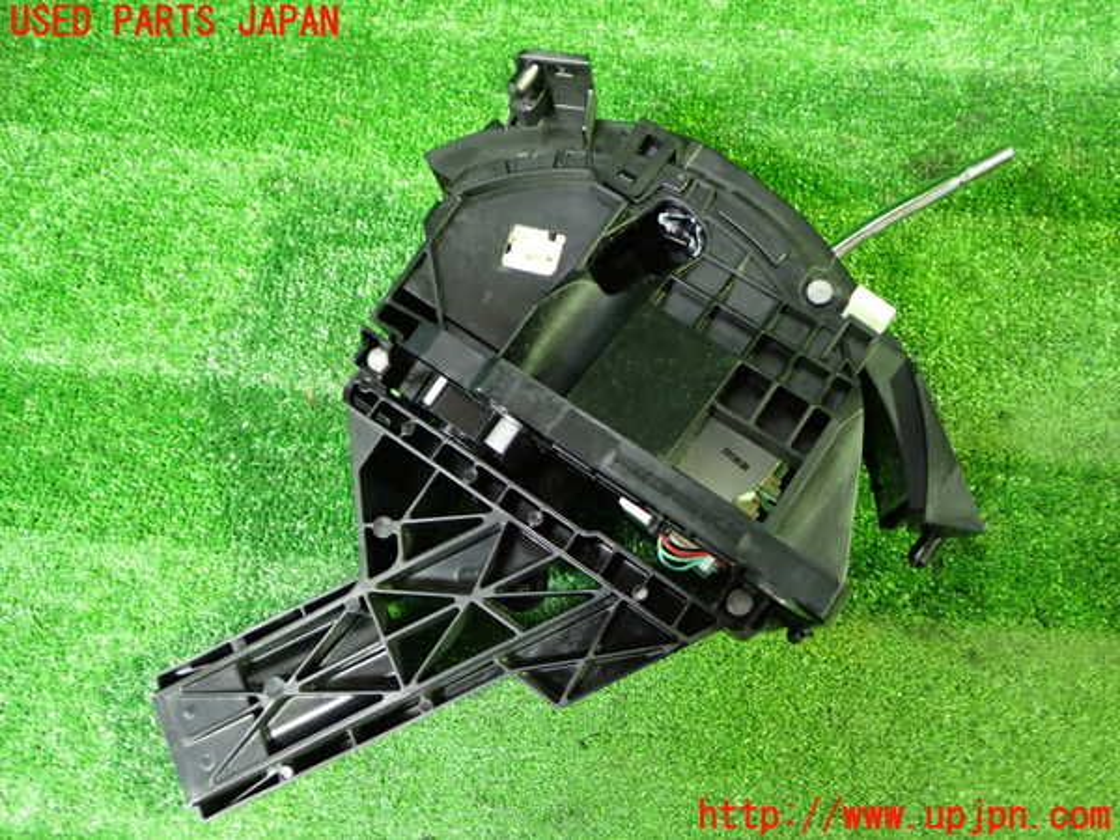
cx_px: 560
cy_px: 420
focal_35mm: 30
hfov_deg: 60.0
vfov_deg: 46.8
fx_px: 971
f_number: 2.3
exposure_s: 1/25
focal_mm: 5.4
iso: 800
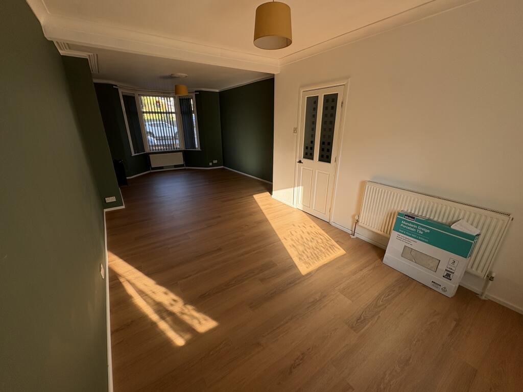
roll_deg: +0.5
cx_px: 262
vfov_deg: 85.7
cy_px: 196
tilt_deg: -19.5
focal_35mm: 14
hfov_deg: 102.1
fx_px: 212
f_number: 2.2
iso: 64
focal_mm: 2.22
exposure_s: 1/220
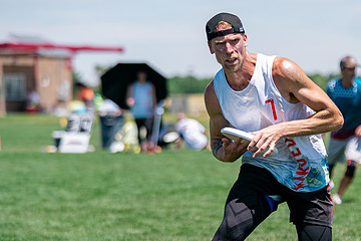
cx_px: 297
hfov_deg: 8.6
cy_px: 206
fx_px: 2406
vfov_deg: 5.7
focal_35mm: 240
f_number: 2.8
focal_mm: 115
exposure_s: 1/5000
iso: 320
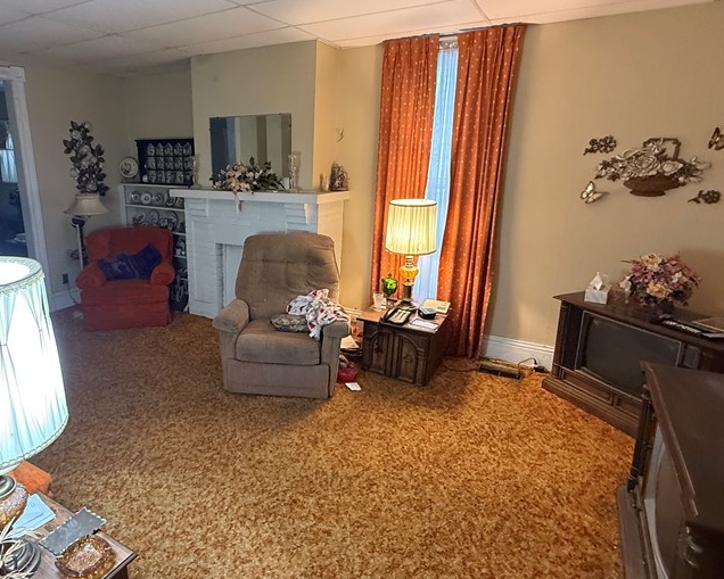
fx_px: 471
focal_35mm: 22
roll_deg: -0.5
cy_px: 276
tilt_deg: -14.6
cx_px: 278
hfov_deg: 73.9
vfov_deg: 63.1
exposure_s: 1/60
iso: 640
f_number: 2.2
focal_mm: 2.22
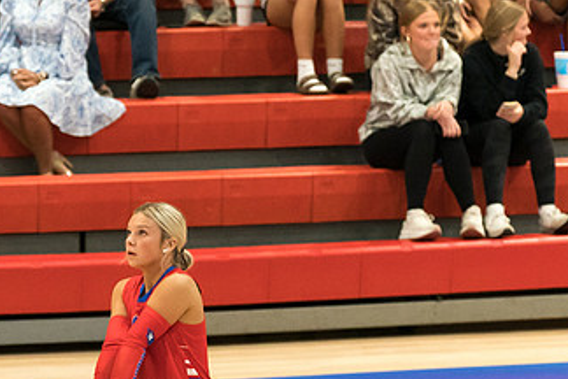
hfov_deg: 5.8
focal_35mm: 353
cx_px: 162
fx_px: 5569
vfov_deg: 3.9
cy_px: 420
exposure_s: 1/1000
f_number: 2.8
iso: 4000
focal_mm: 110
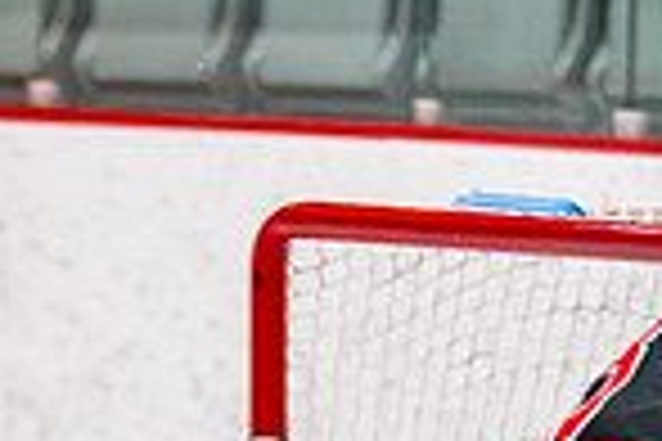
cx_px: 5
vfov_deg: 2.0
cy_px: 981
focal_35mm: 694
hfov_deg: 3.0
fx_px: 12761
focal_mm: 123
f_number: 2.8
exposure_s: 1/640
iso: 800
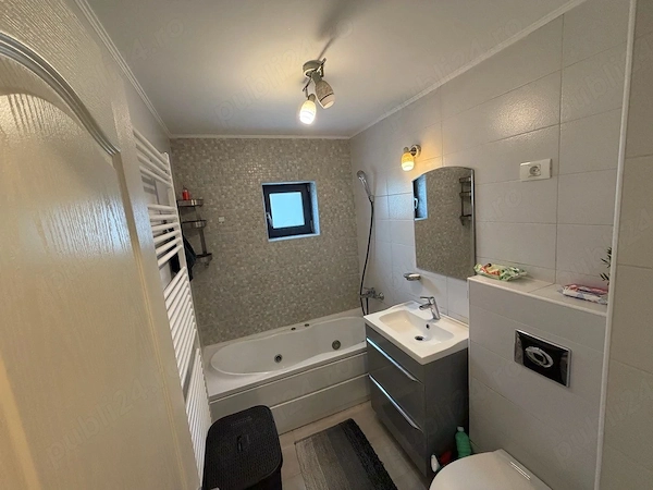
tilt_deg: -8.4
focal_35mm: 14
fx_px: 264
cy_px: 245
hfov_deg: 102.1
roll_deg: +5.6
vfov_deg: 85.7
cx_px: 326
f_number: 2.2
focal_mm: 2.22
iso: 320
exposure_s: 1/50
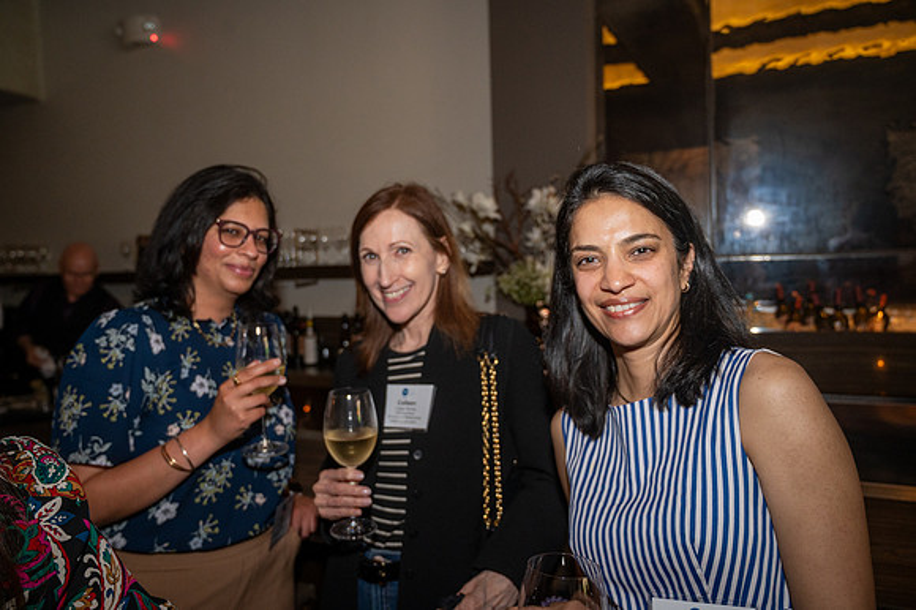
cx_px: 458
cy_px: 305
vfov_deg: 48.7
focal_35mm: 26
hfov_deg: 68.4
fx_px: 674
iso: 1600
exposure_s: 1/100
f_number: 4
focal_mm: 26.5
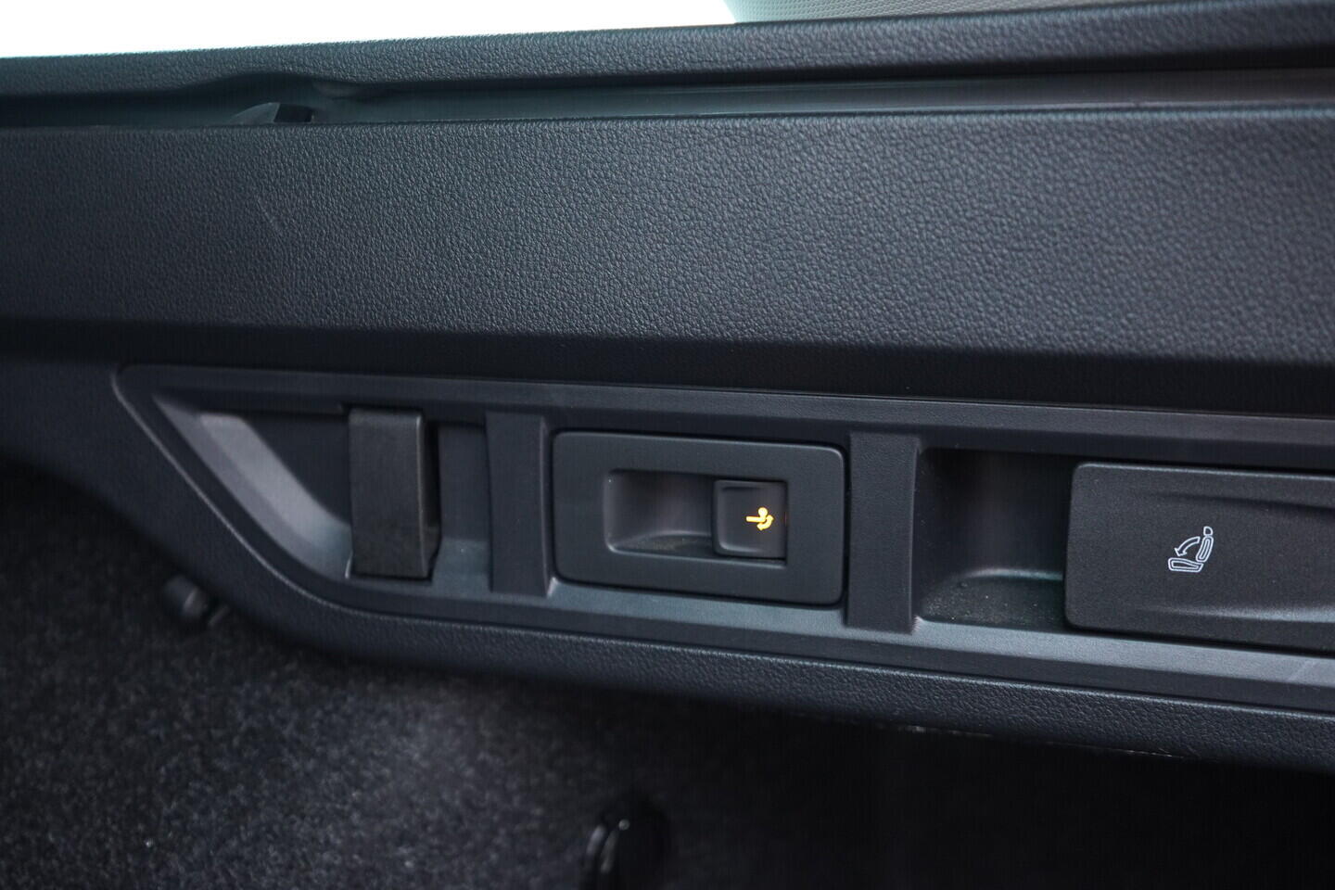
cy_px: 445
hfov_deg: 53.1
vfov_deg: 36.9
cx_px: 668
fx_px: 1335
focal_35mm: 36
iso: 1250
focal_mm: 24
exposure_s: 1/40
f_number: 2.8
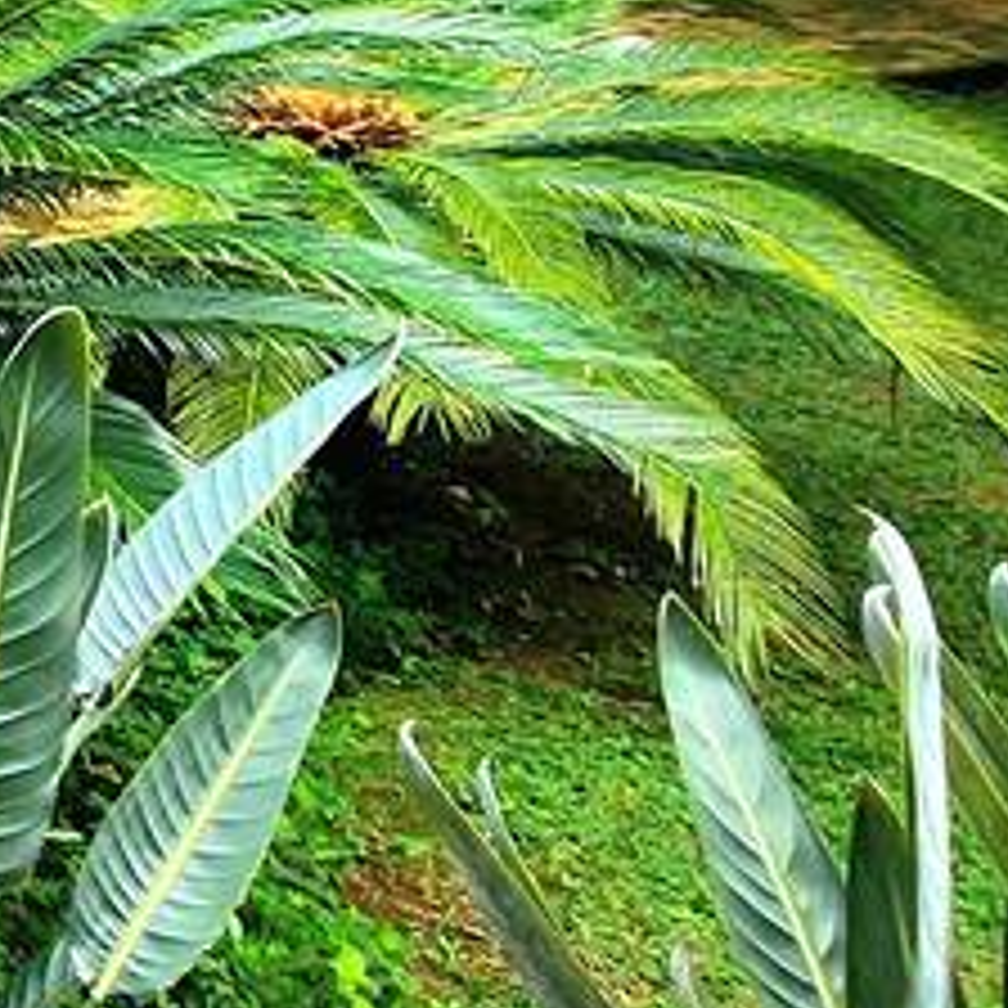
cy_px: -626
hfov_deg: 15.6
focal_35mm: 74
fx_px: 2438
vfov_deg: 19.4
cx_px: -1256
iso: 50
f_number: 2.2
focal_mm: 2.2
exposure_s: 1/263
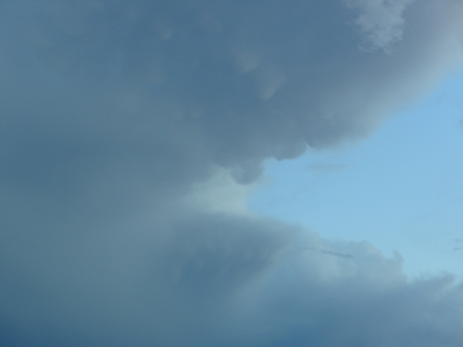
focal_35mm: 70
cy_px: 174
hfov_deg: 27.8
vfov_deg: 21.0
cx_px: 232
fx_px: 936
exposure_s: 1/125
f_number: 3.3
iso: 100
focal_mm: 15.5
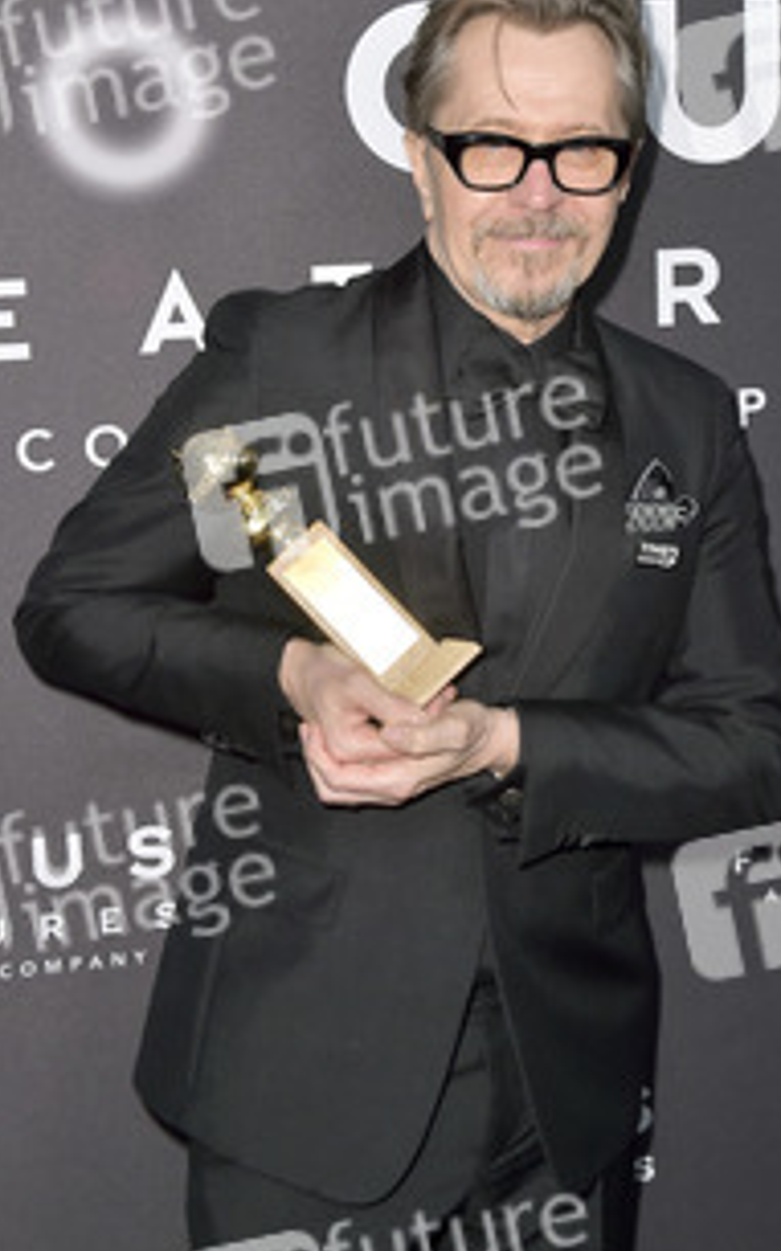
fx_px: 2045
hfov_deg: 21.5
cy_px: 679
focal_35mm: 60
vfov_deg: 34.0
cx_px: 513
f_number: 6.3
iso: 500
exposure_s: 1/320
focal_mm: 45
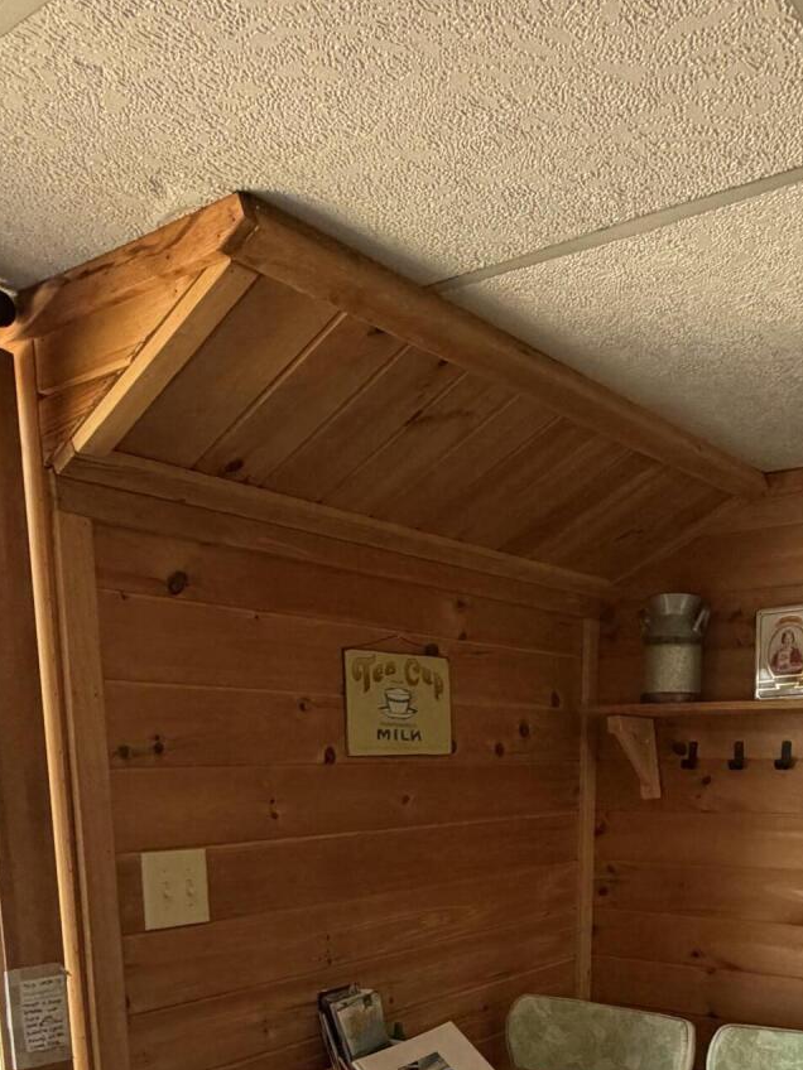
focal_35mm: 33
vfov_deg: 48.6
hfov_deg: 42.7
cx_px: 496
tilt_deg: -13.0
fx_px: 1021
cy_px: 992
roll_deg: -0.2
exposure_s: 1/121
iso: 250
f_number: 2.2
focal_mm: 2.22
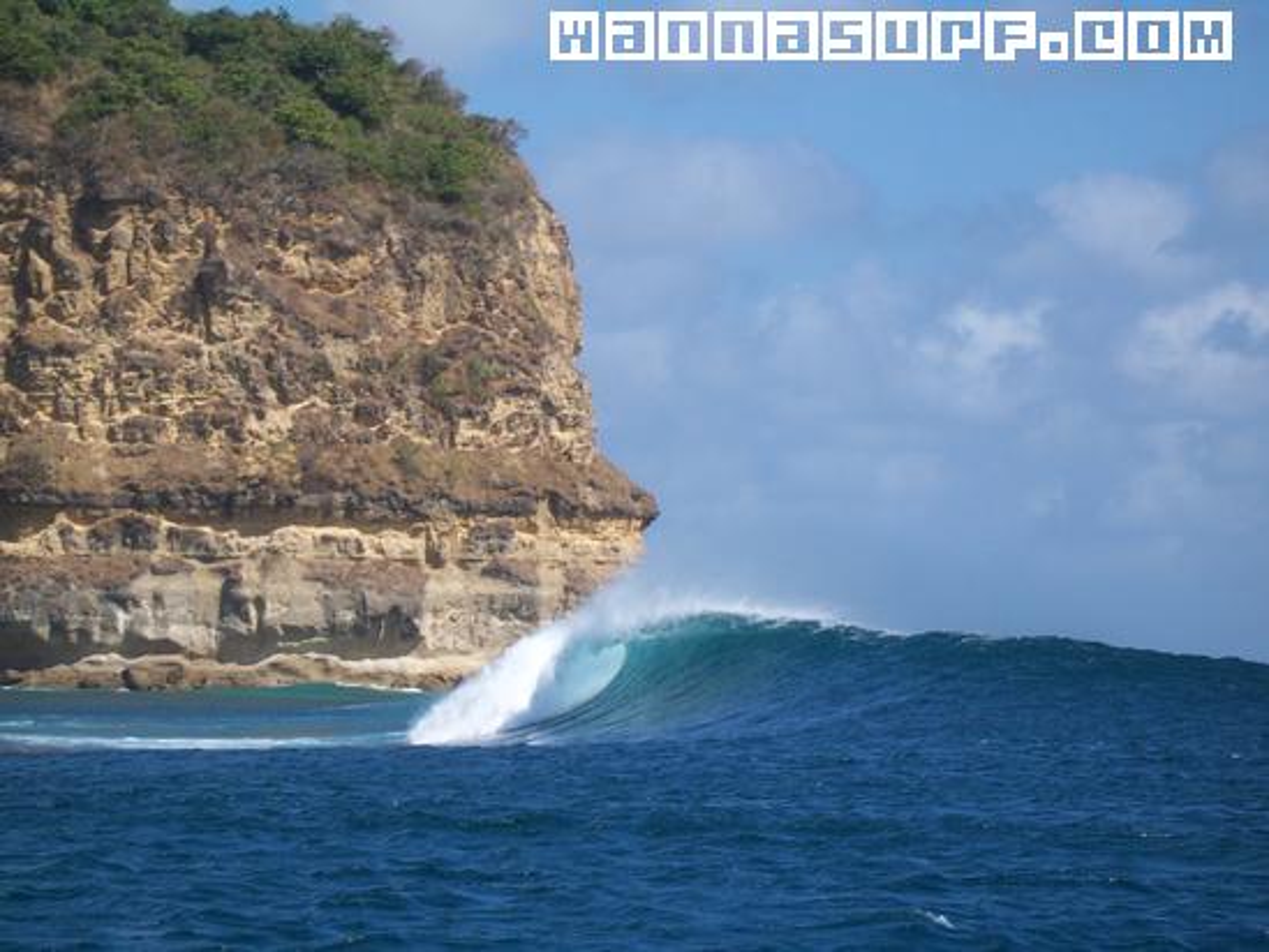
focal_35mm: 175
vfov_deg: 8.5
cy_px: 476
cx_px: 634
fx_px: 6417
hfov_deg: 11.3
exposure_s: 1/250
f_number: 6.7
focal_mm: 30
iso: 80
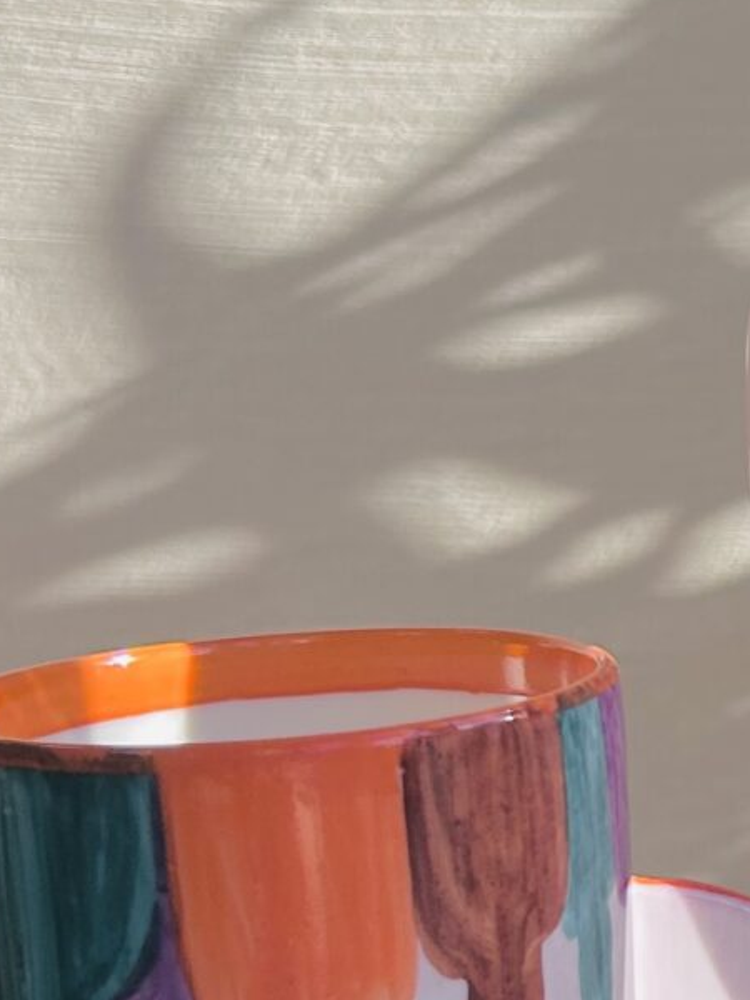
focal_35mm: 111
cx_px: 1100
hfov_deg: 12.7
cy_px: 762
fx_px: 3207
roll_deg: +2.6
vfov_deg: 17.6
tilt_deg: -11.9
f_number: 1.5
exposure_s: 1/1431
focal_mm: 5.7
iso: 50
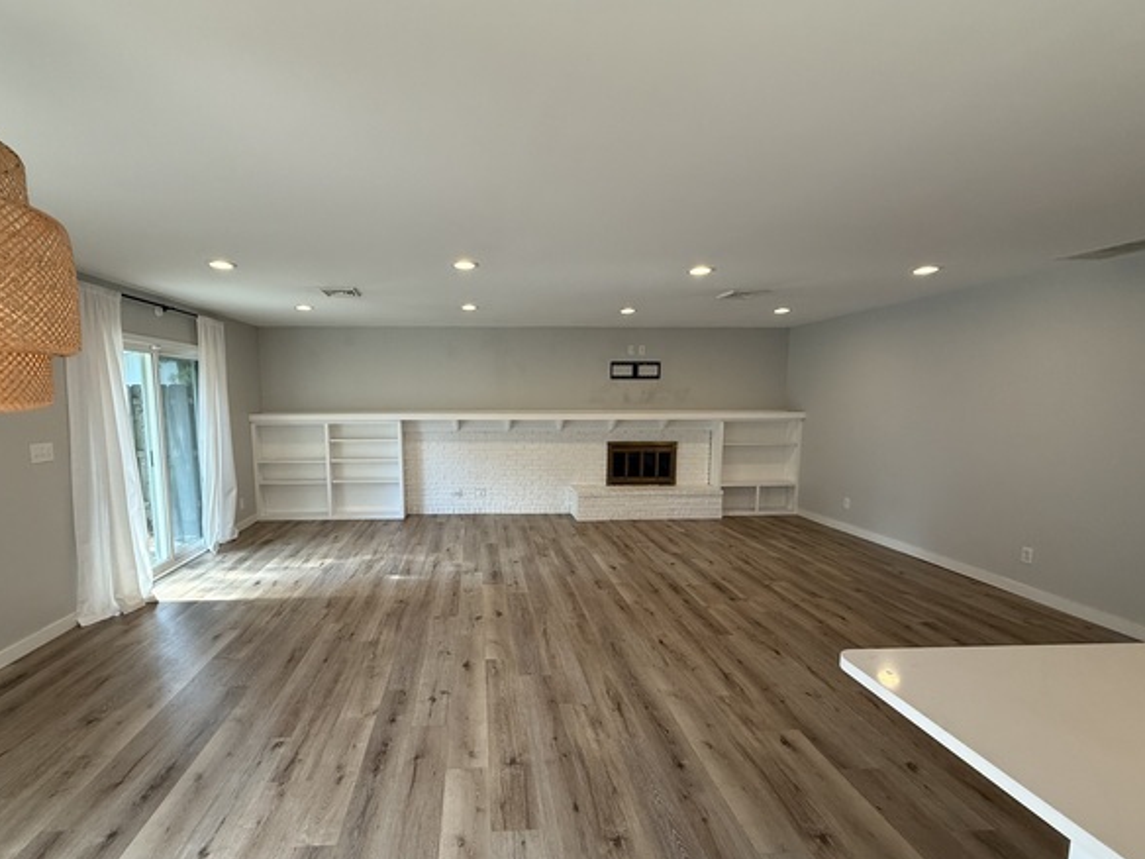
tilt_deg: -4.8
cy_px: 457
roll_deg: +1.4
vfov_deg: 78.0
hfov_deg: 94.0
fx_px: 529
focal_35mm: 16
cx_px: 503
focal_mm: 2.22
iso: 160
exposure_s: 1/120
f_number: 2.2
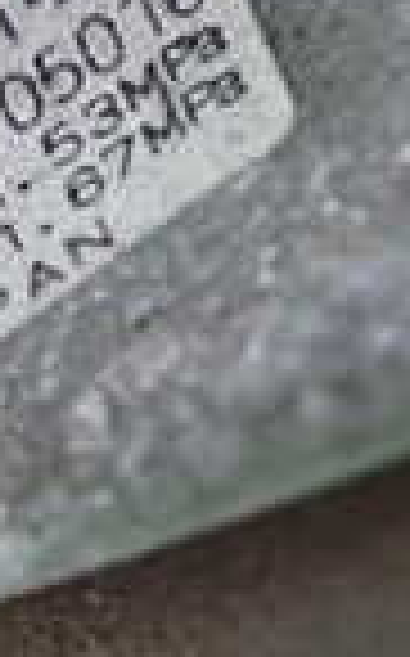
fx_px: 4837
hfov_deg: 4.8
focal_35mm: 270
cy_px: 302
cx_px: -356
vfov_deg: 7.8
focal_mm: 11.09
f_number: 3.6
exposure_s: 1/50
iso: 800
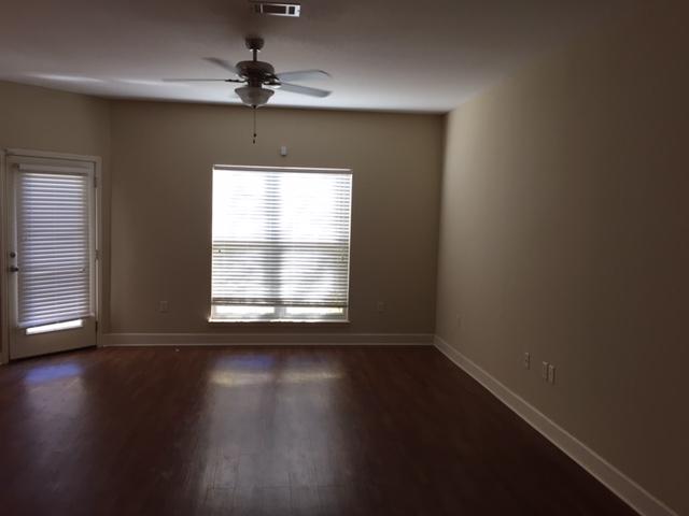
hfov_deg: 61.7
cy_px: 258
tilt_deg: -3.5
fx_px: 577
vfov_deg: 48.2
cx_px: 344
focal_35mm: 29
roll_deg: -0.7
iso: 32
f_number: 2.2
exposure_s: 1/40
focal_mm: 4.15
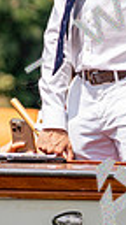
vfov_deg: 2.2
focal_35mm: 992
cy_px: 75
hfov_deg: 1.2
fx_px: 5892
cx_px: -54
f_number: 5.6
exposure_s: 1/1600
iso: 200
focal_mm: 209
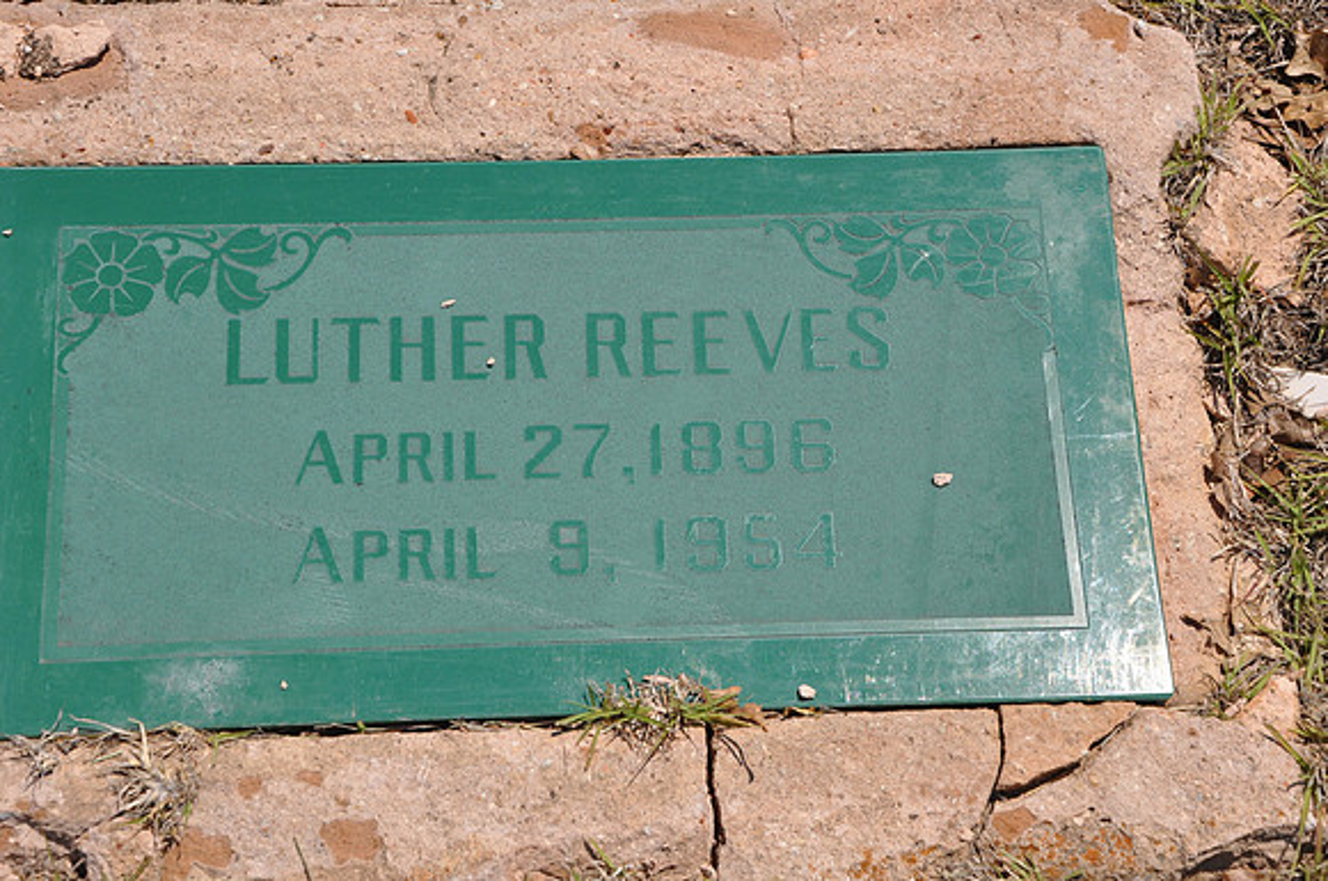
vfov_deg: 18.1
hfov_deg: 27.0
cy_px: 440
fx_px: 2763
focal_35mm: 75
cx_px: 664
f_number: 10
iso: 200
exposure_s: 1/400
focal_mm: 50
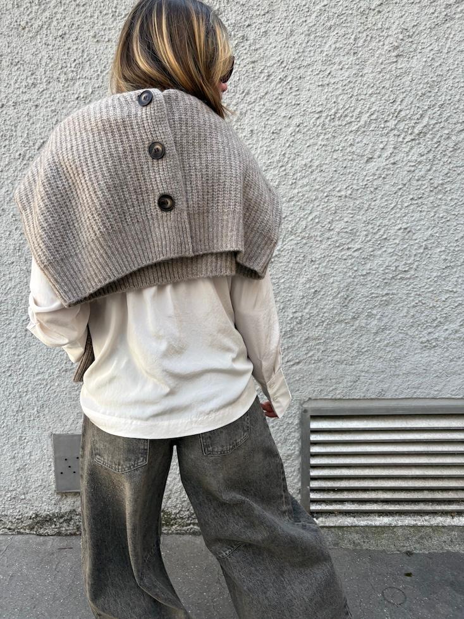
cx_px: 232
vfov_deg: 67.3
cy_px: 310
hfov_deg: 53.1
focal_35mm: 26
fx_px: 465
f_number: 1.6
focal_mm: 5.96
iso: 50
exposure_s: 1/367
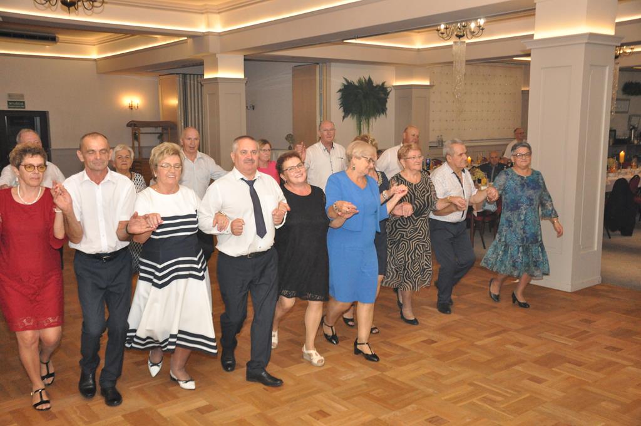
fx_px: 640
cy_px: 213
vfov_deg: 36.8
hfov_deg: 53.2
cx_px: 320
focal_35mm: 36
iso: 2500
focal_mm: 24
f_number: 4
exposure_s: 1/60
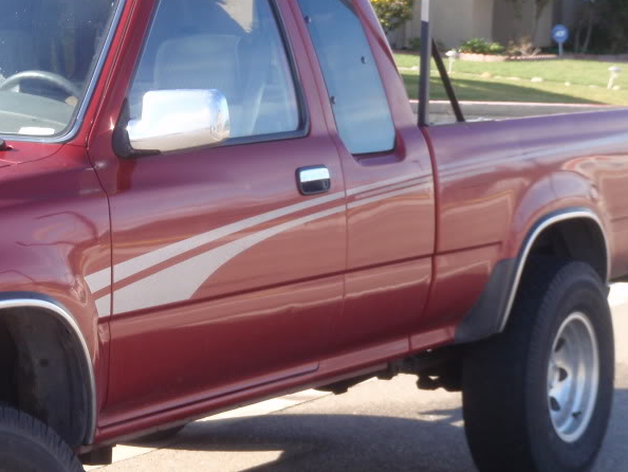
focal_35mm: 112
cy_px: 283
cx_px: 150
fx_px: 2033
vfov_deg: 13.2
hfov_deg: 17.5
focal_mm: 11.8
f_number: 4.7
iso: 64
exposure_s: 1/100
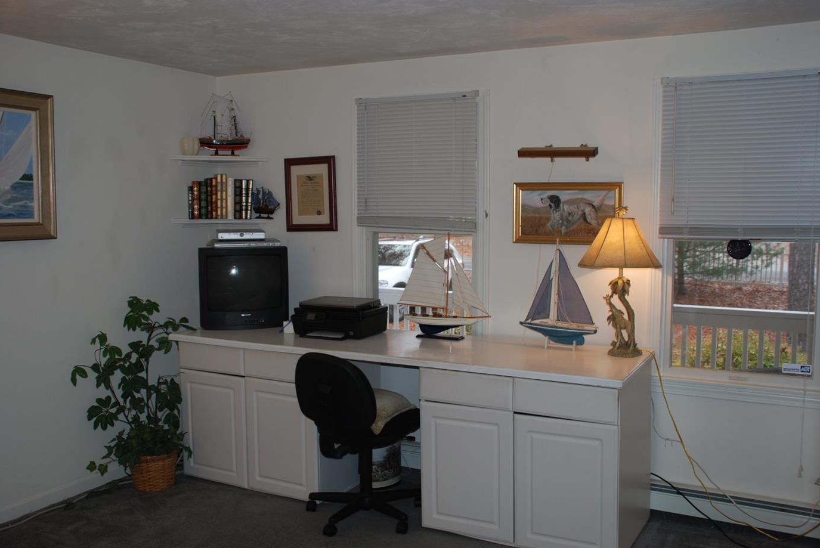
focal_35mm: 36
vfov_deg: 36.9
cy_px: 276
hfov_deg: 53.1
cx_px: 417
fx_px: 821
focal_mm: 22
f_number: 3.8
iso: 200
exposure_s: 1/60
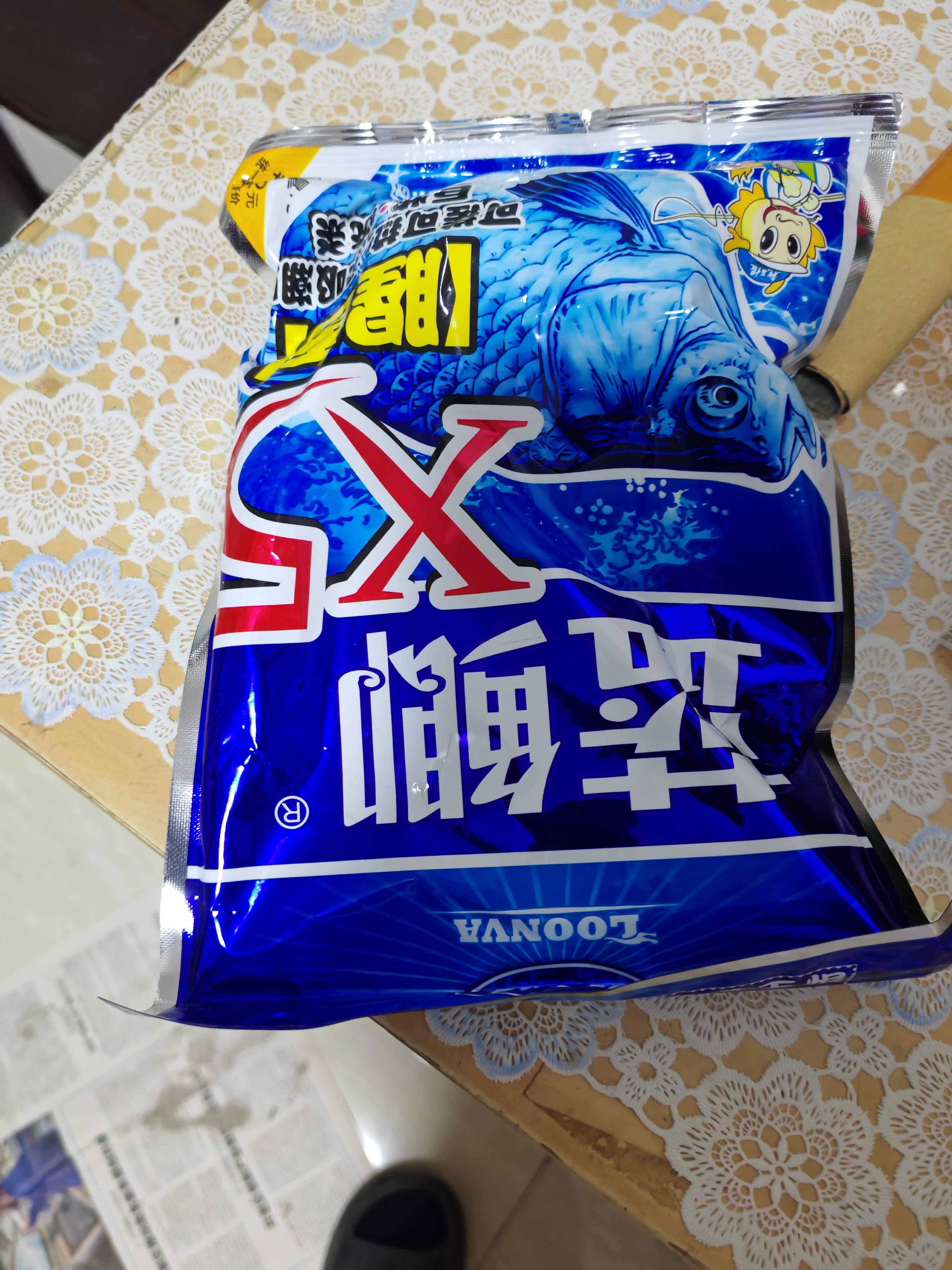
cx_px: 476
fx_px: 990
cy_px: 635
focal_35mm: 27
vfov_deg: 65.3
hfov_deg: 51.4
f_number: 1.95
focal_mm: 5.52
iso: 1000
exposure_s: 1/33
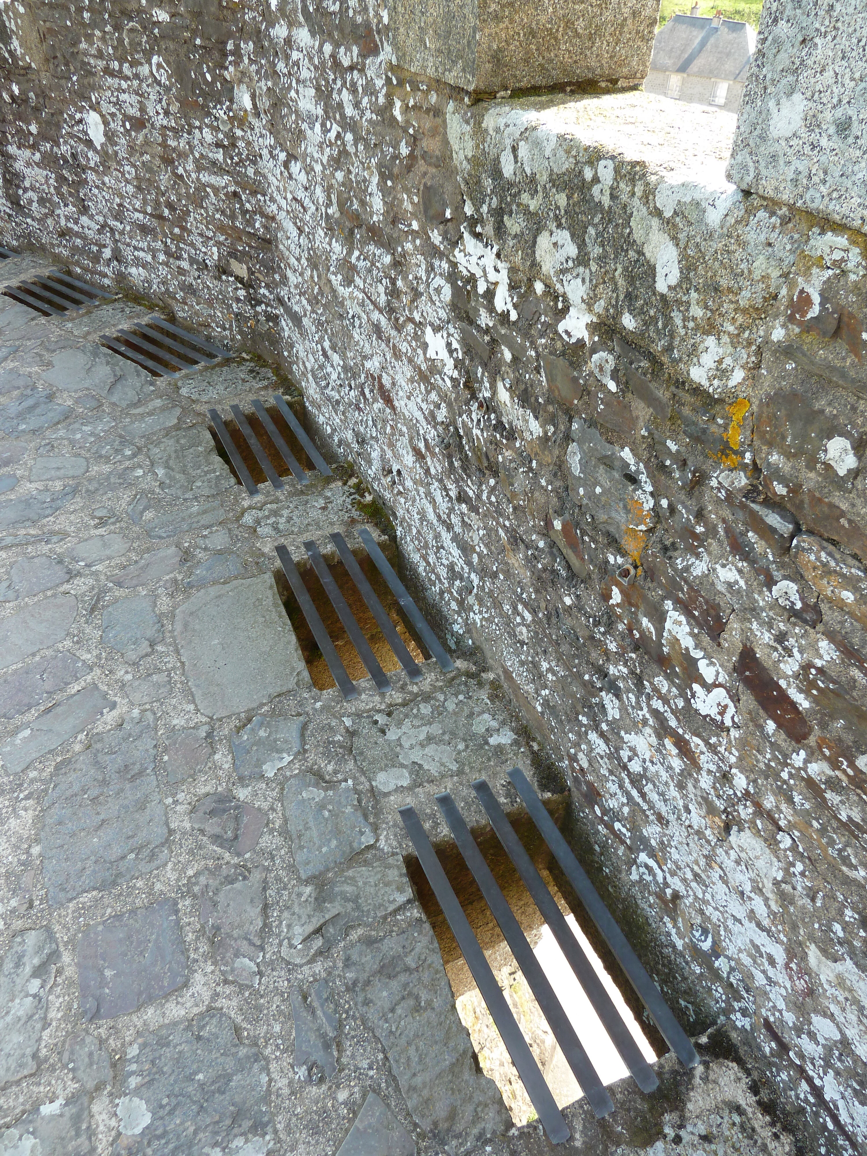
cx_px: 434
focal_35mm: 25
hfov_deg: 54.9
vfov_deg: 69.4
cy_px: 578
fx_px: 835
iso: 80
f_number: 3.3
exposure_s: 1/80
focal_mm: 4.1
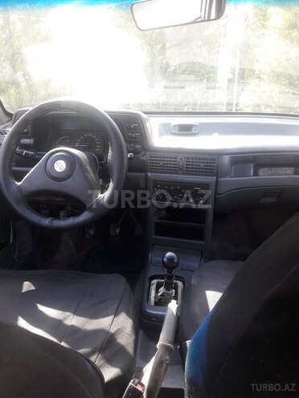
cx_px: 150
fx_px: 322
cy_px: 199
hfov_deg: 49.7
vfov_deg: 63.4
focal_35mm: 28
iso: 40
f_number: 1.9
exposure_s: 1/50
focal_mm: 3.7
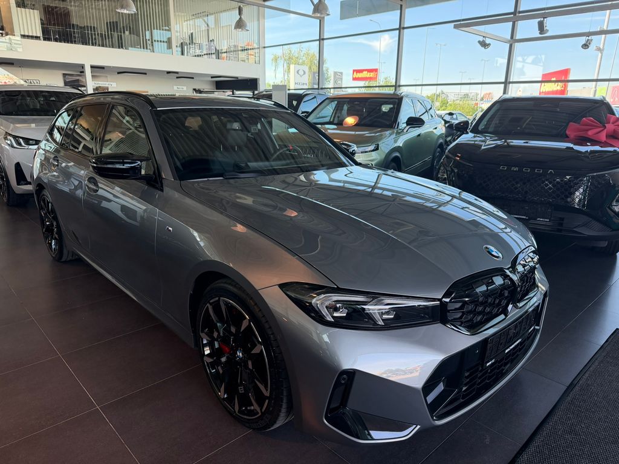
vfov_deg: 56.8
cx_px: 310
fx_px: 429
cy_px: 232
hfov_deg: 71.6
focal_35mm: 24
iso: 160
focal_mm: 6.76
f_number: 1.78
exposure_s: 1/209
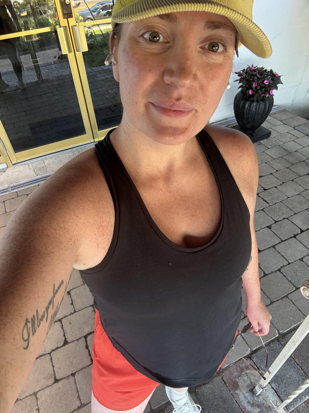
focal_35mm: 23
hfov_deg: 58.9
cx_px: 154
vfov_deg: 73.9
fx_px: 274
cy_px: 206
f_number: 1.9
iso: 100
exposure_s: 1/60
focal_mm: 2.69
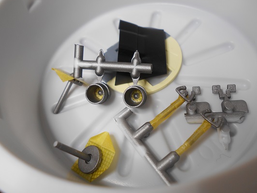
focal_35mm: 31
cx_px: 125
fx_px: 230
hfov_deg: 58.3
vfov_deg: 45.4
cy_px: 97
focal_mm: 5.1
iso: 80
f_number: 3.4
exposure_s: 1/60
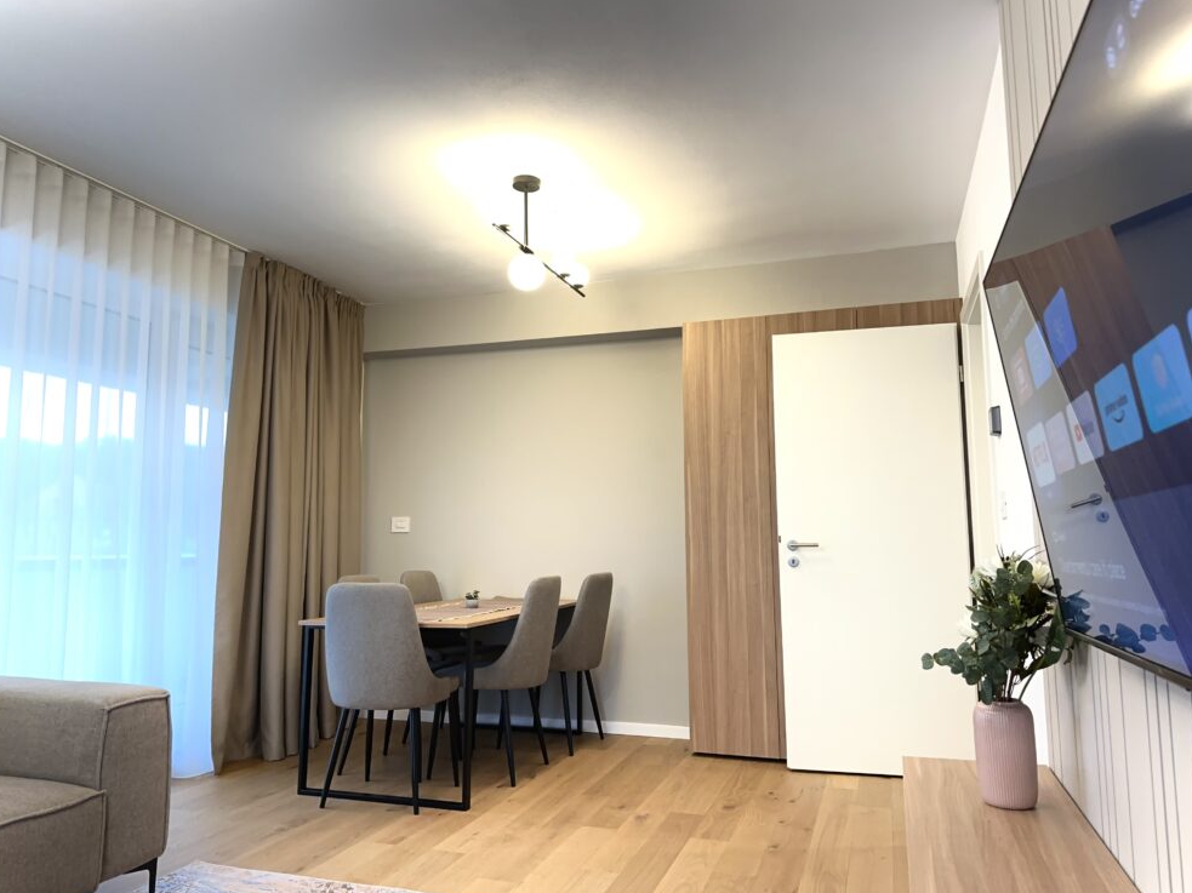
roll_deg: +0.2
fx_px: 861
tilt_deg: +7.4
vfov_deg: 54.9
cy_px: 437
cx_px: 588
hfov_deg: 69.4
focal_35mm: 25
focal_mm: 6.86
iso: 500
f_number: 1.78
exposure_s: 1/100
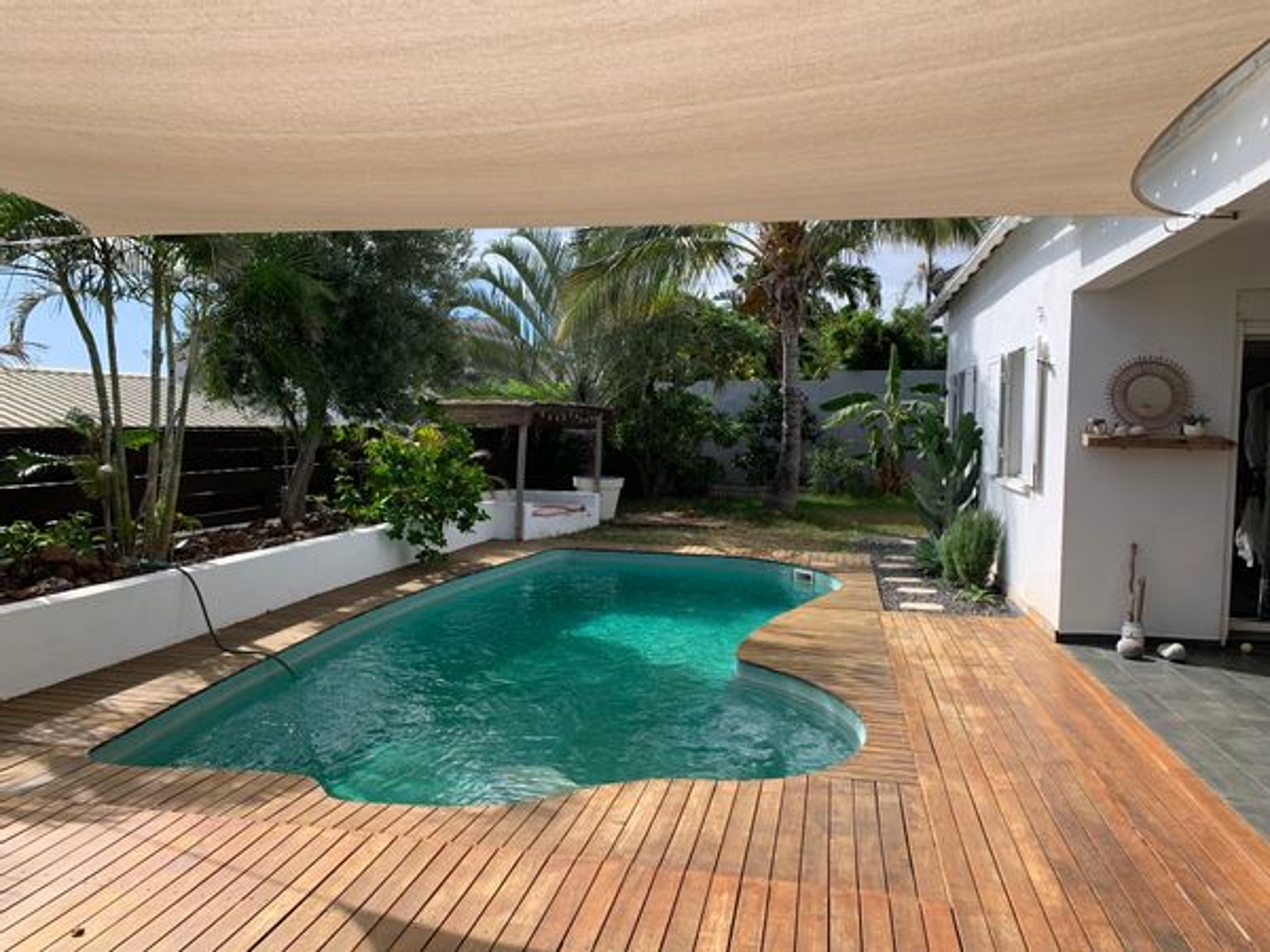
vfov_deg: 53.1
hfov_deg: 67.3
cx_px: 635
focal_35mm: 26
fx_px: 954
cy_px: 476
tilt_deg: -4.2
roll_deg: -1.3
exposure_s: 1/1748
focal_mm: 4.25
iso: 25
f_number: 1.8
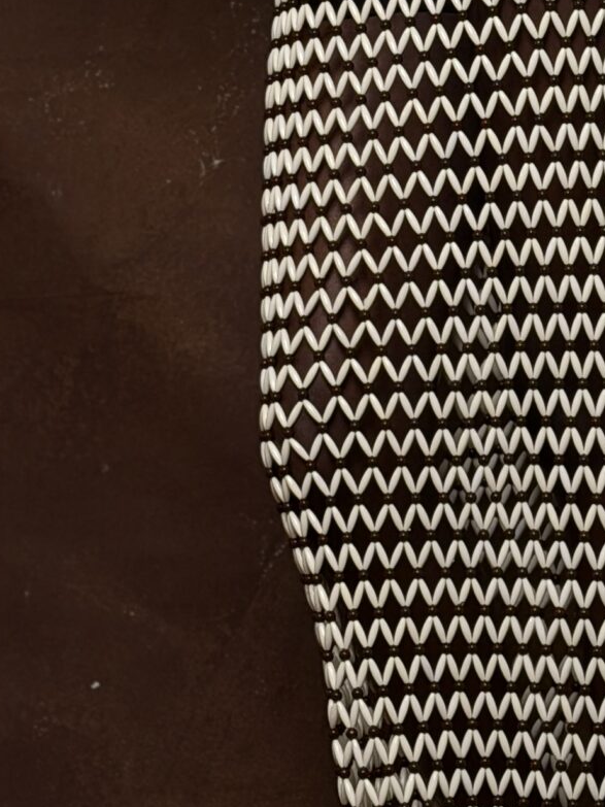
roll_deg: +3.0
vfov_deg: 12.4
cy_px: -47
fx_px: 3660
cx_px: 453
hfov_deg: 9.4
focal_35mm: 157
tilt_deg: +0.5
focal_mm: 6.76
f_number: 1.78
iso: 100
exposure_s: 1/60
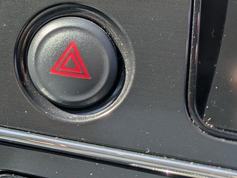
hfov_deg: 24.9
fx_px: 486
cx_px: -42
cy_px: -60
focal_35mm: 71
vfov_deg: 19.1
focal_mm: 5.43
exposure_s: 1/508
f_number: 1.89
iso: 44
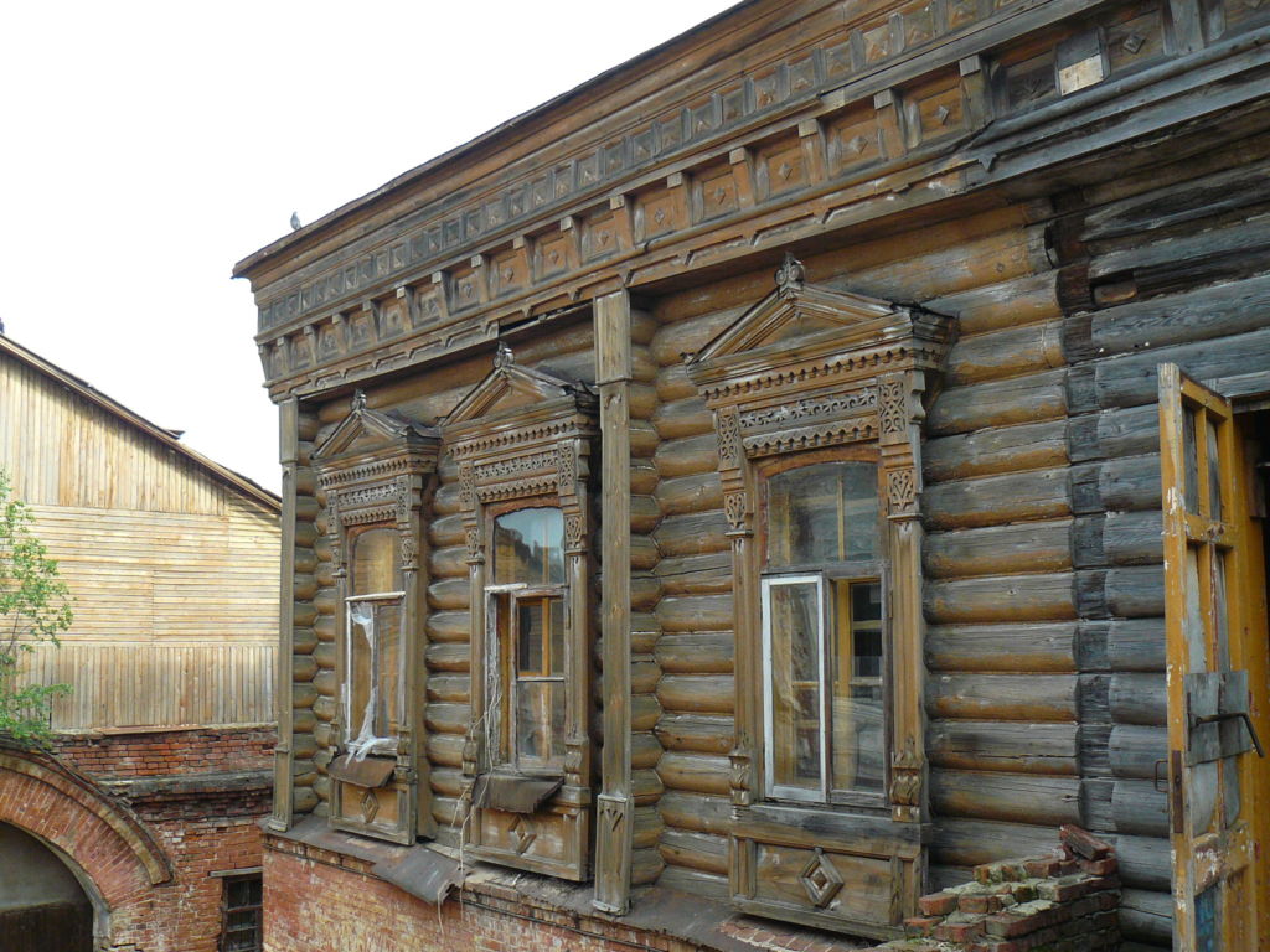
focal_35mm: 36
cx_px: 635
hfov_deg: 51.4
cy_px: 476
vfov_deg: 39.7
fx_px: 1321
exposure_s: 1/200
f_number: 4.5
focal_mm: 6
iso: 200
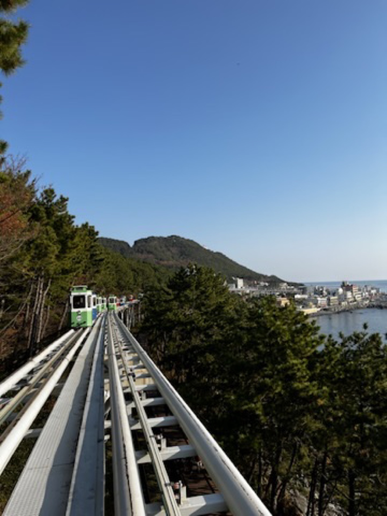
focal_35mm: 26
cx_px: 194
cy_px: 258
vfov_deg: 67.3
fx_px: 388
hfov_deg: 53.1
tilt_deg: +3.3
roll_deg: +2.6
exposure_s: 1/3968
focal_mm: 5.7
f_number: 1.5
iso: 50
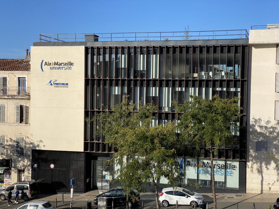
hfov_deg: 36.8
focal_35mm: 52
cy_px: 104
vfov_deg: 28.0
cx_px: 140
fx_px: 419
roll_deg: -0.8
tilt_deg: -0.8
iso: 20
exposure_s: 1/2283
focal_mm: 6
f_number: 2
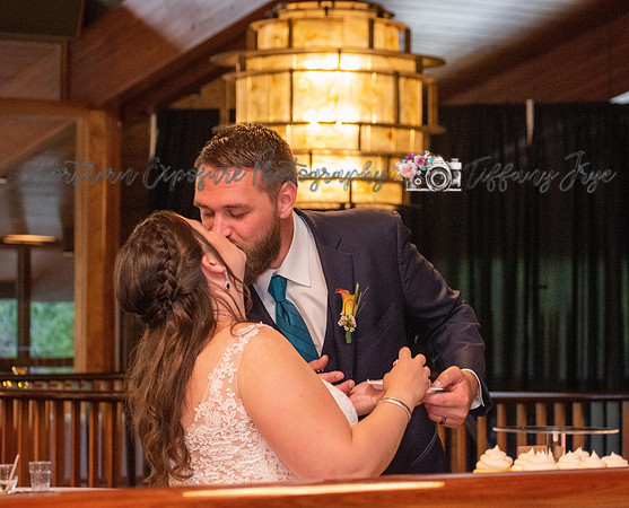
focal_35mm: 122
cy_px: 254
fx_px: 2285
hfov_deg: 15.7
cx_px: 381
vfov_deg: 12.7
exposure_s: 1/60
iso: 3200
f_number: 4.8
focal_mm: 72
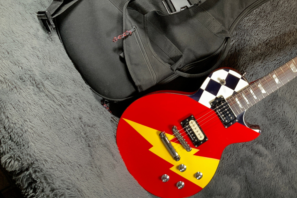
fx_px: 396
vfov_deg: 27.7
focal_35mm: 48
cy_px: 53
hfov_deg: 39.6
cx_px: 235
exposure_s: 1/104
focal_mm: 3
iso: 50
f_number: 1.8
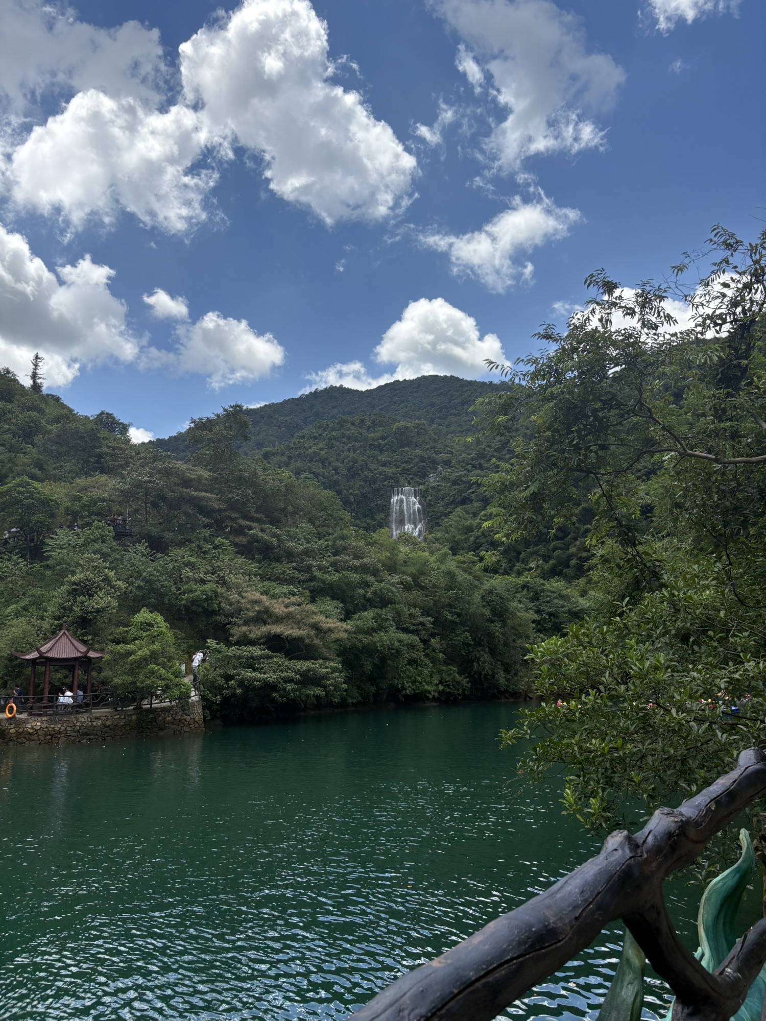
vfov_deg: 67.3
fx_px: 767
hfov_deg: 53.1
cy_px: 510
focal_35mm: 26
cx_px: 383
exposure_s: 1/3125
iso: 50
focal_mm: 5.96
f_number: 1.6
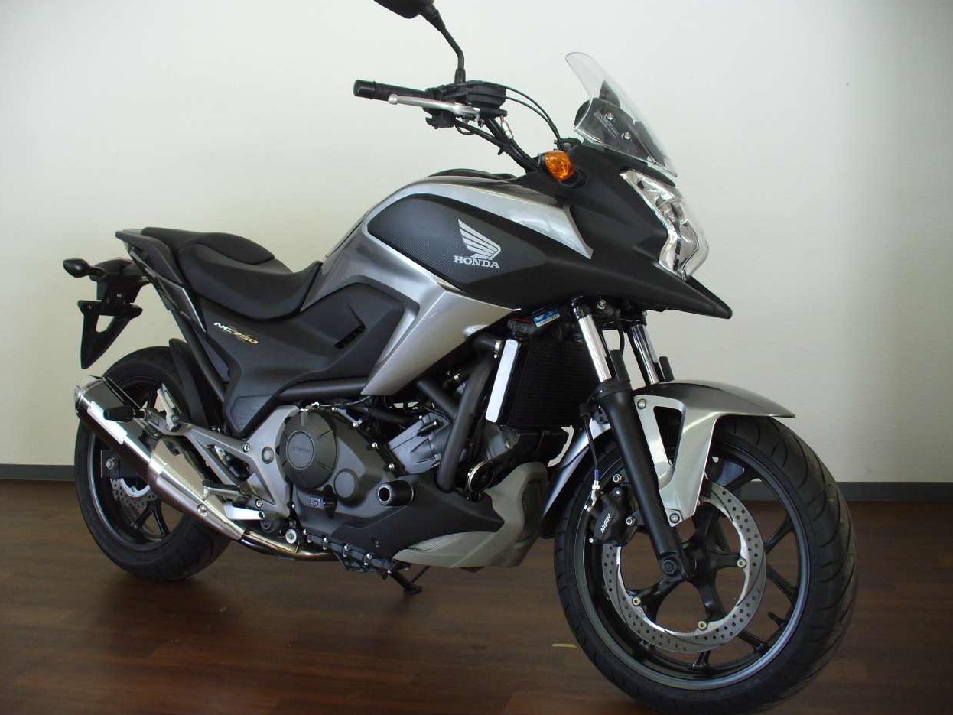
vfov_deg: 37.7
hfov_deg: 49.0
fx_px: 1046
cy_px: 364
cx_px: 467
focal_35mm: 38
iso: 100
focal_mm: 6.1
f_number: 2.8
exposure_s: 1/40
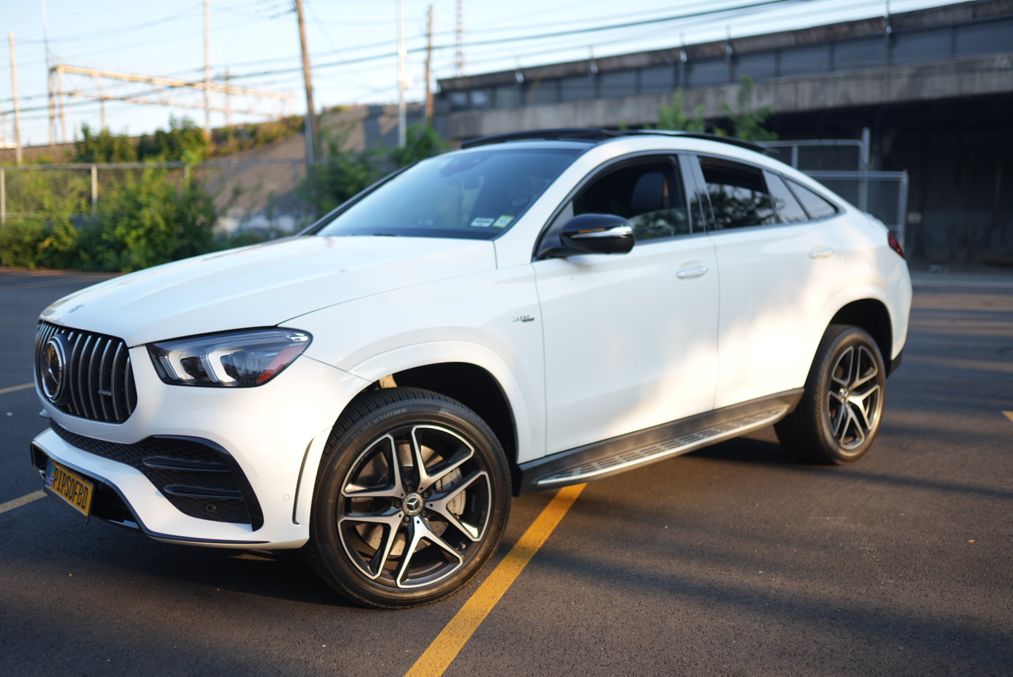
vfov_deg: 37.9
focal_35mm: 35
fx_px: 986
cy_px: 338
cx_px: 506
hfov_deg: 54.4
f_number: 1.4
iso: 100
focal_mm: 35
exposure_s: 1/1000
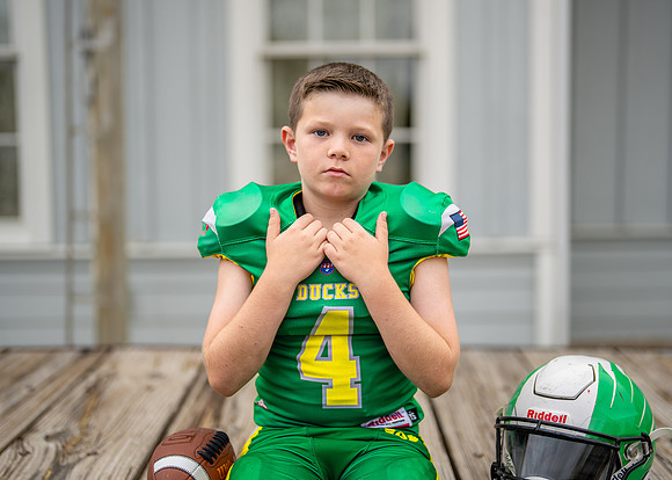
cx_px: 345
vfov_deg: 25.6
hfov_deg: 35.3
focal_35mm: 55
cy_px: 230
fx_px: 1056
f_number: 1.2
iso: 100
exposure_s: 1/2500
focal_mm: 50
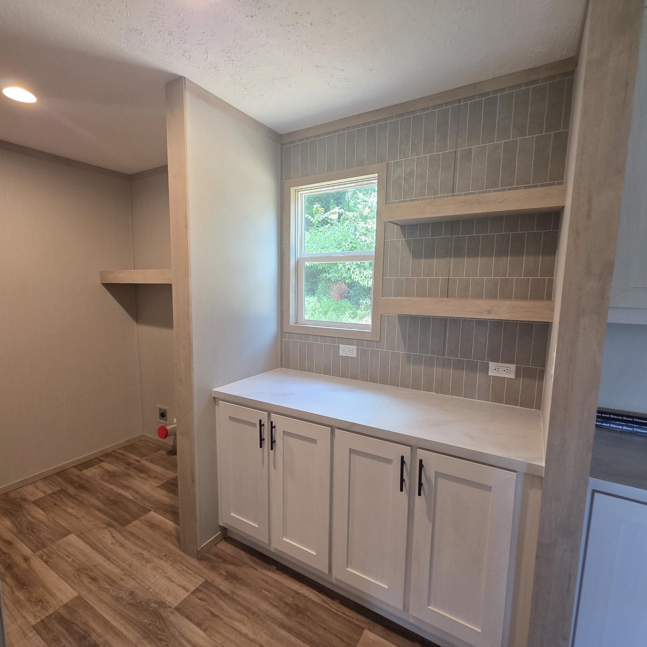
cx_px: 301
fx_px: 338
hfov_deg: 87.3
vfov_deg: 87.4
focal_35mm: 16
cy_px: 331
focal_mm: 2.2
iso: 200
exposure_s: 1/120
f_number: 1.9
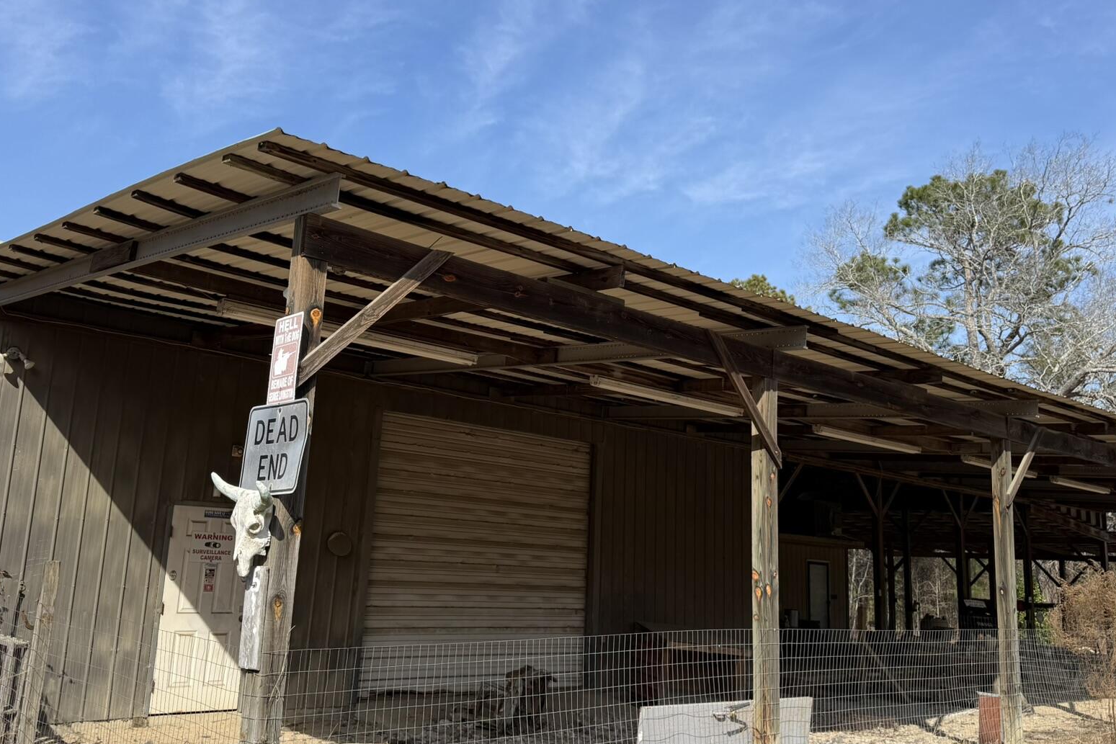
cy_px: 340
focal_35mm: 33
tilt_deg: +12.5
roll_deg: -2.0
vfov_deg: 39.9
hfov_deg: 57.2
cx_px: 572
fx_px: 1023
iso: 80
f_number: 1.78
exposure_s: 1/3021
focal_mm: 6.76
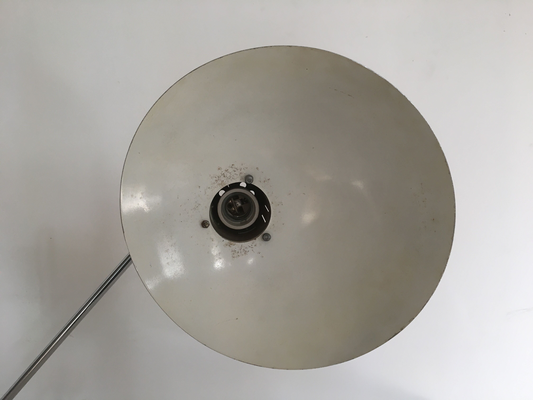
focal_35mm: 29
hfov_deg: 61.7
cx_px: 266
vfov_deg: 48.2
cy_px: 200
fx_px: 447
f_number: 2.2
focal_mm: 4.15
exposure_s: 1/33
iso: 25
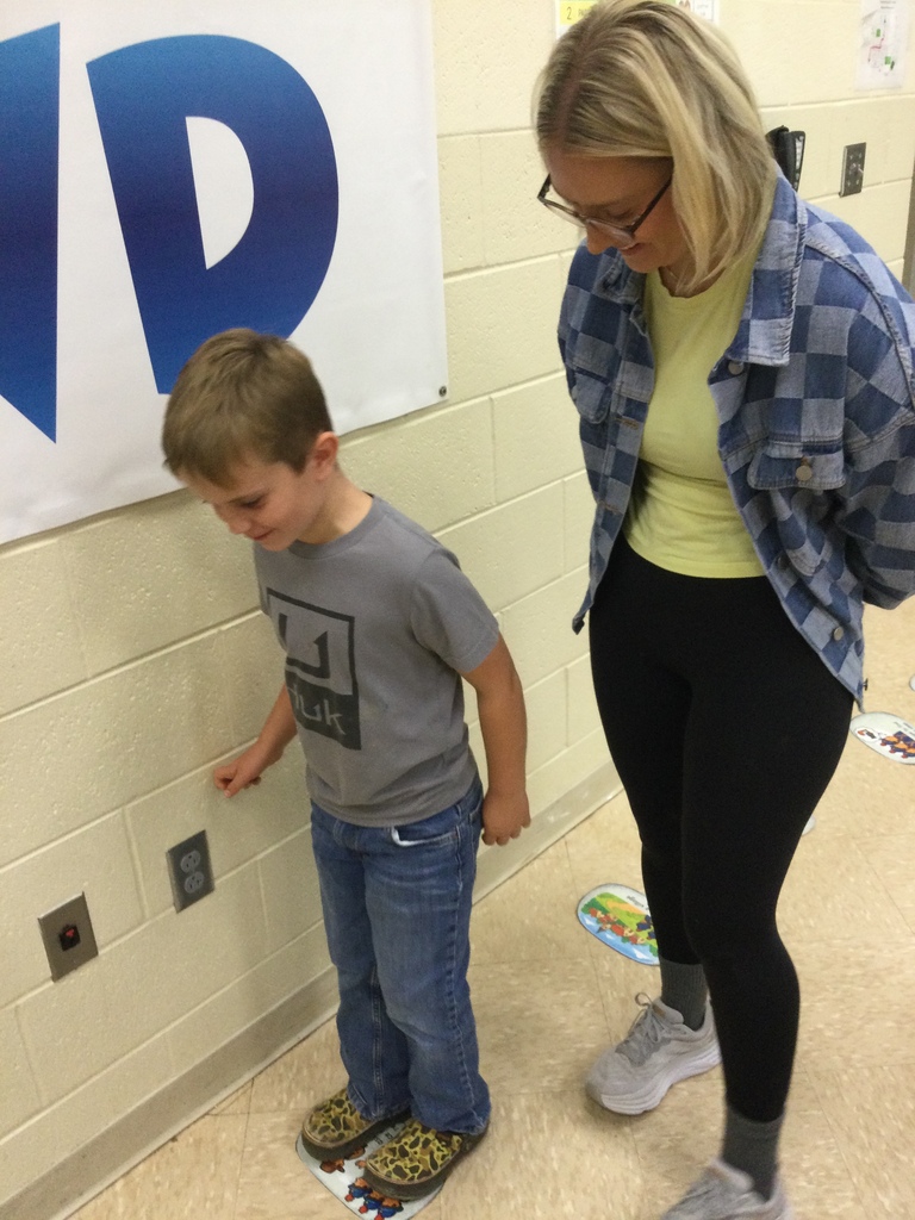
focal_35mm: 31
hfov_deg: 45.4
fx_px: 1093
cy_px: 610
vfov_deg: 58.4
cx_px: 458
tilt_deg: -22.0
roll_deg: -0.6
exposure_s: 1/30
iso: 100
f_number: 2.4
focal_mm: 3.3
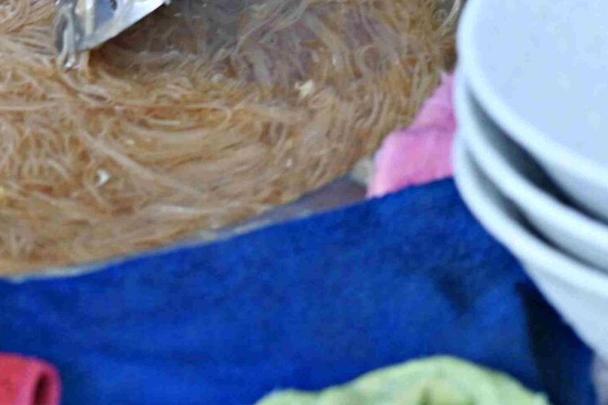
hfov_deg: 7.8
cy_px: -5
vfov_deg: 5.2
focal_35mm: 261
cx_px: -83
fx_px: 4406
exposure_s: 1/200
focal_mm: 50
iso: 180
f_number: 3.5
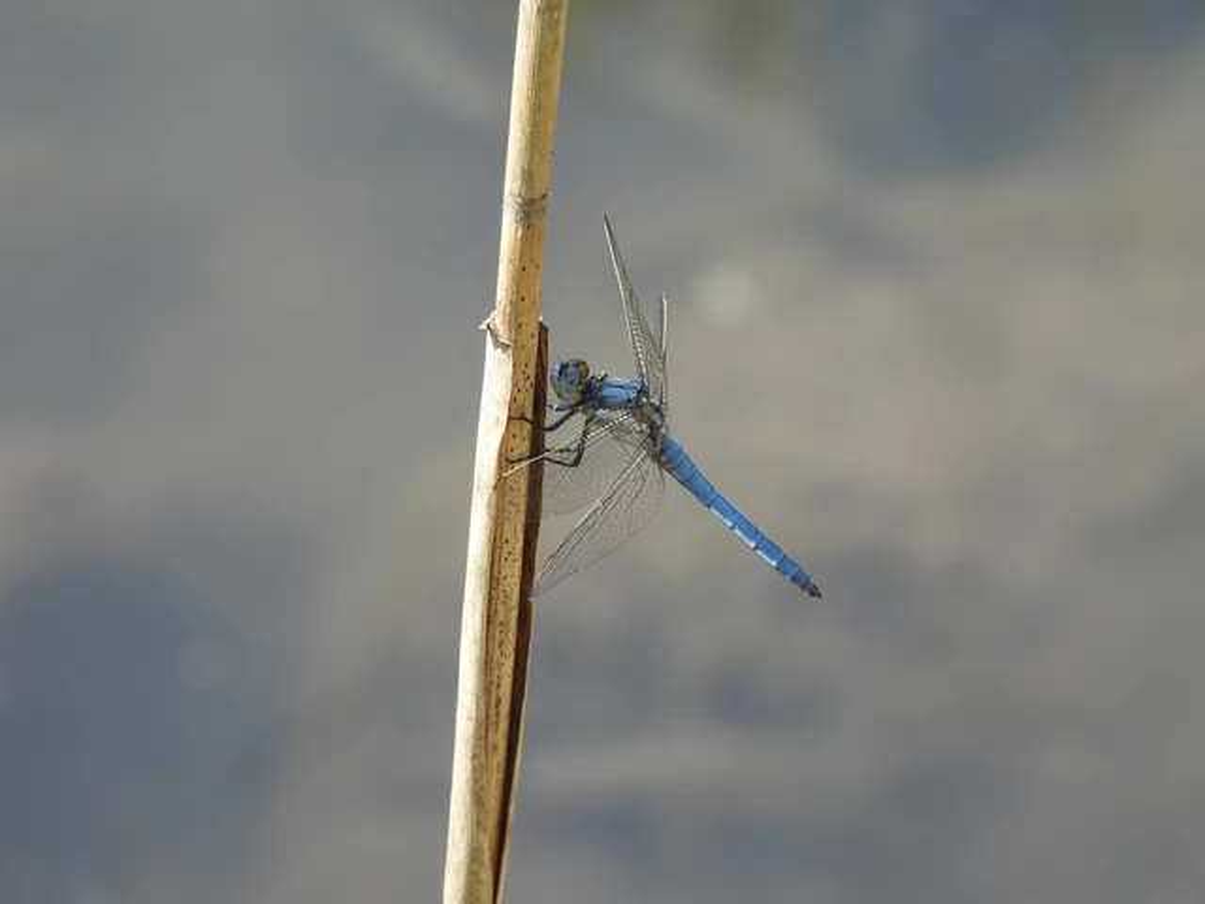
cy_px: 452
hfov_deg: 2.8
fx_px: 24367
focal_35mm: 700
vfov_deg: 2.1
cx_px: 602
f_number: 5.6
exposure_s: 1/160
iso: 100
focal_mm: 125
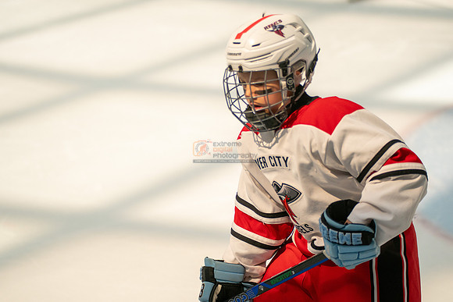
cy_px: 120
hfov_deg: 14.2
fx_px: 1818
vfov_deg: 9.5
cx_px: 226
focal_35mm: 144
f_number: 3.2
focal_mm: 120
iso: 1600
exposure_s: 1/6400
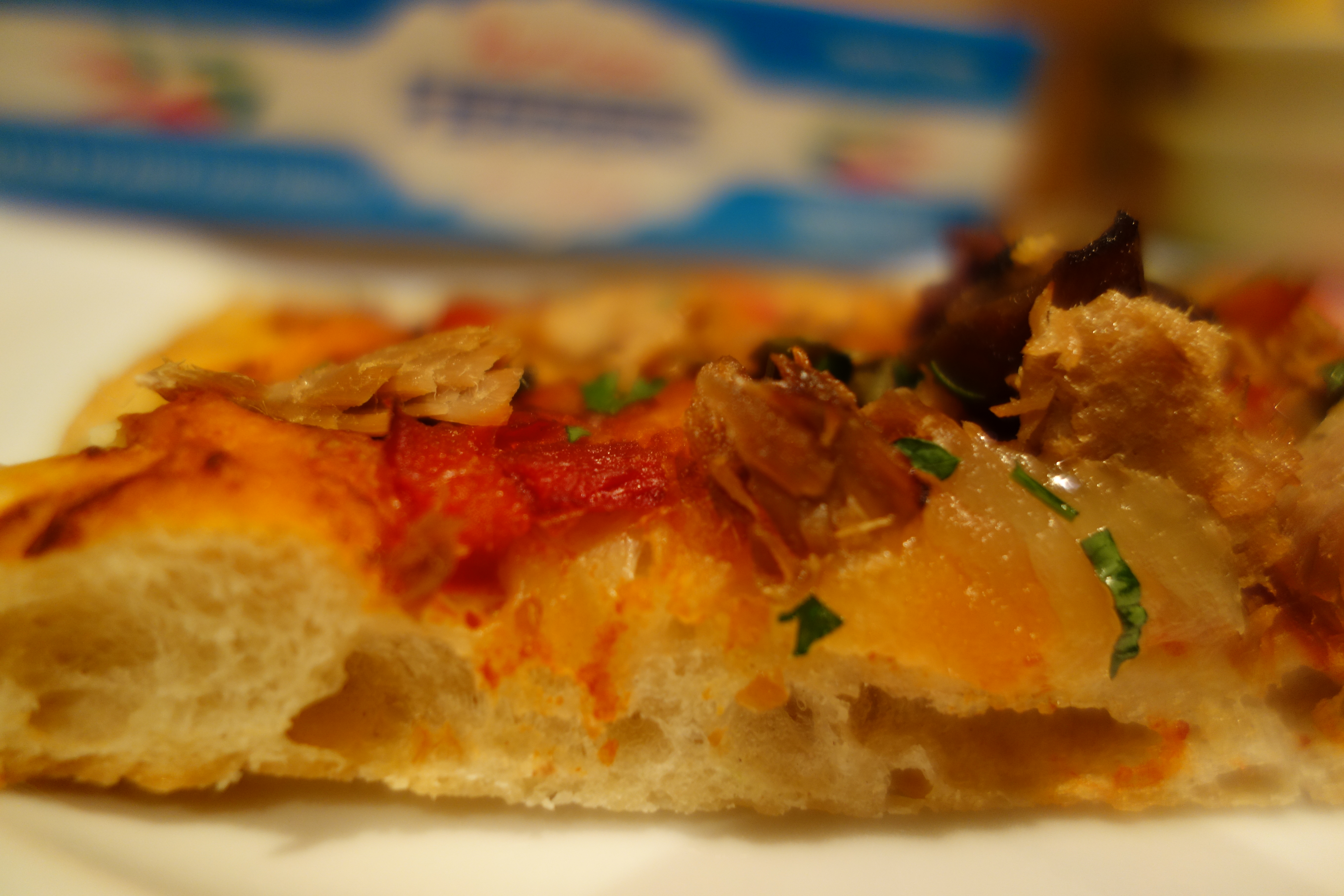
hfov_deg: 65.5
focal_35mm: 28
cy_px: 448
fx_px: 1045
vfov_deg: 46.4
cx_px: 672
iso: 250
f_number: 1.8
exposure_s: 1/30
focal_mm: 10.4
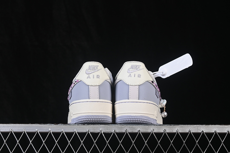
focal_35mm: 75
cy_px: 76
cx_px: 115
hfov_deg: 27.0
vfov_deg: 18.2
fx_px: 479
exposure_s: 1/80
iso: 160
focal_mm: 50
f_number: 8
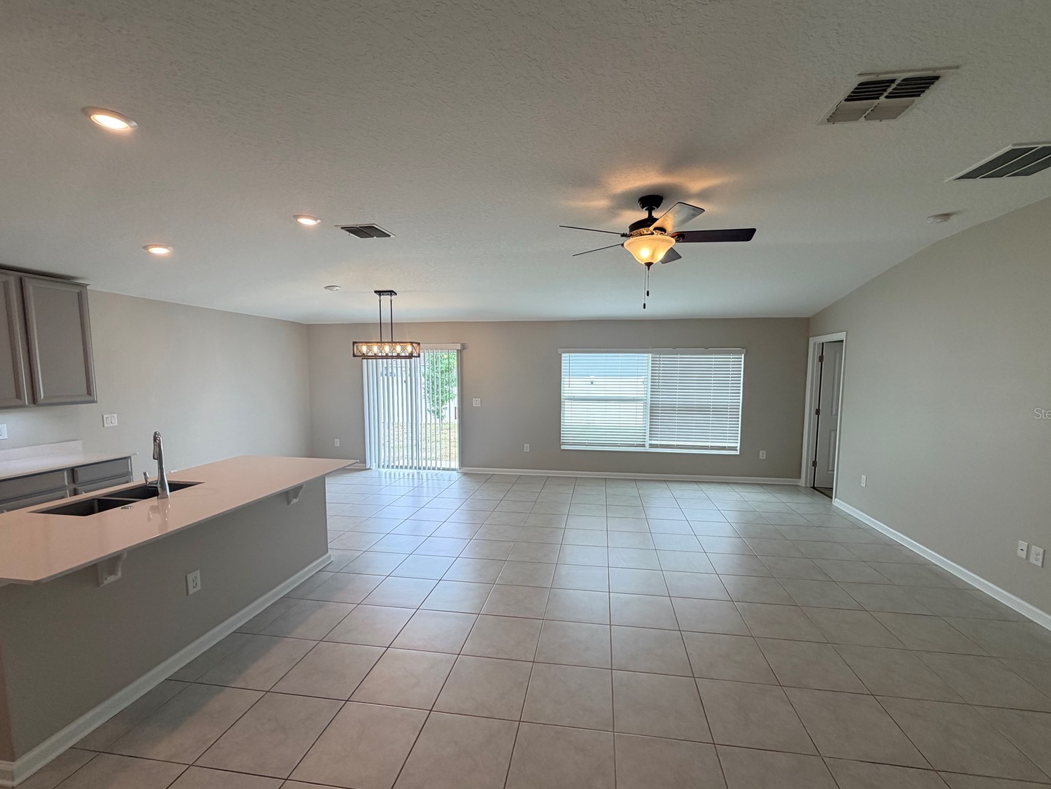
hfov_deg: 98.2
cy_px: 413
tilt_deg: -5.8
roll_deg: -0.1
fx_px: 455
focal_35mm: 15
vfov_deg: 81.7
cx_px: 537
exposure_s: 1/120
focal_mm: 2.22
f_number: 2.2
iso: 100
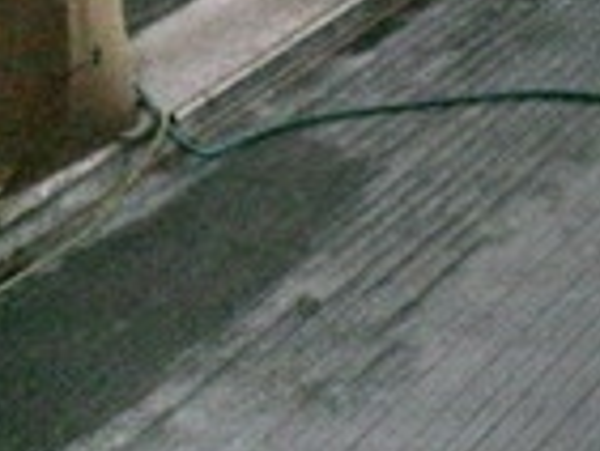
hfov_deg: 11.7
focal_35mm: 153
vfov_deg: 9.4
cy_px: -277
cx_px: 1162
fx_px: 2654
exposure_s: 1/100
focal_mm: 6.3
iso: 800
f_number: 3.1
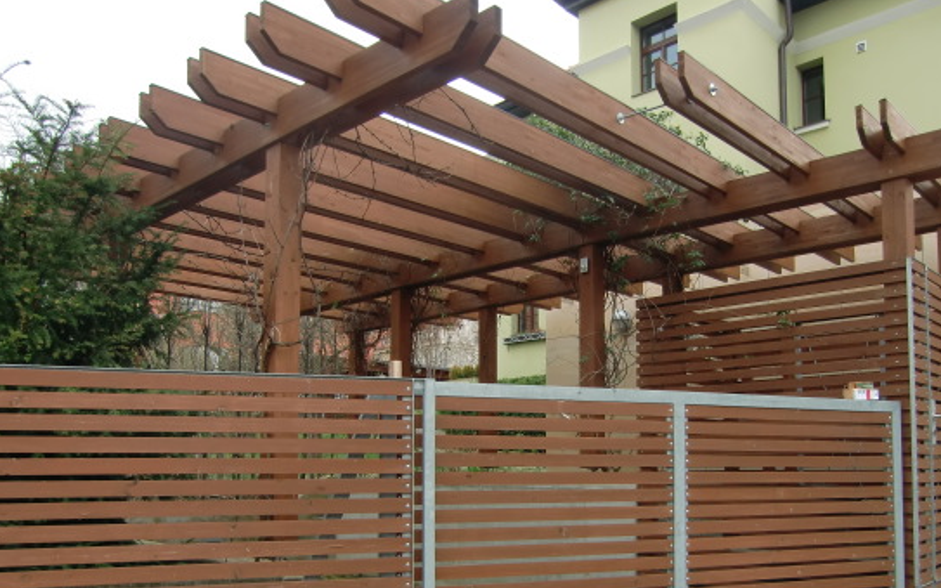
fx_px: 769
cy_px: 411
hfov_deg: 62.5
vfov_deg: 41.0
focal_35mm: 30
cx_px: 548
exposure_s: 1/100
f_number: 3.2
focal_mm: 4.3
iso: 64
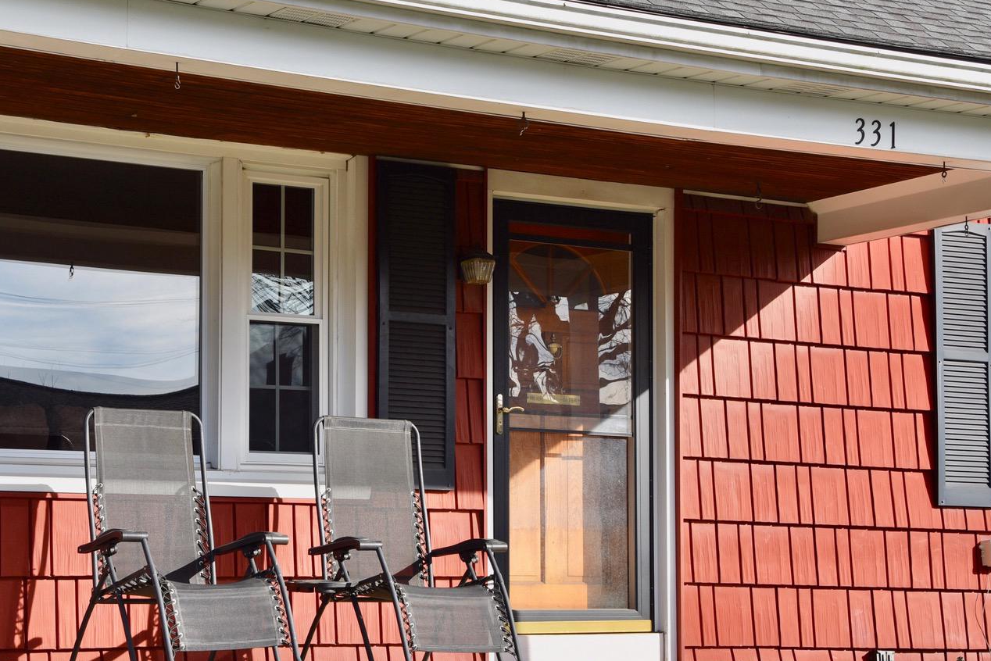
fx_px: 2313
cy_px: 404
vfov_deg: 16.3
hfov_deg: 24.2
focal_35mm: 84
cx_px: 438
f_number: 9
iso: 200
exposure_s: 1/320
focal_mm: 52
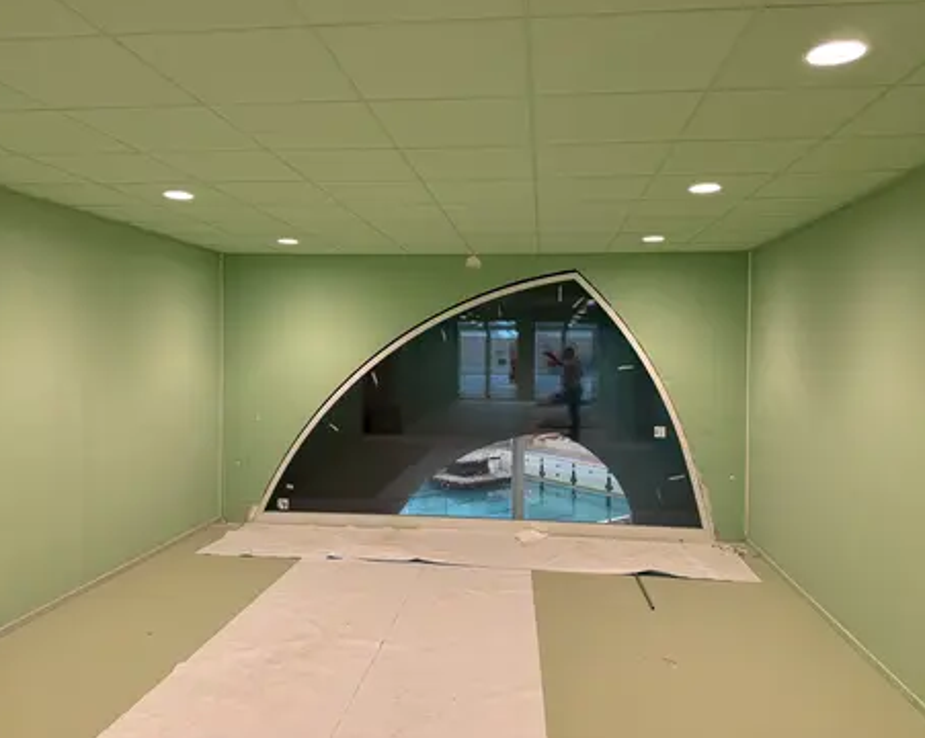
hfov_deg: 66.1
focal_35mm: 26
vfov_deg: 54.9
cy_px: 358
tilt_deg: +0.3
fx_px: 711
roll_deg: -0.8
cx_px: 461
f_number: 1.78
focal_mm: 6.76
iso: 125
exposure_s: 1/100
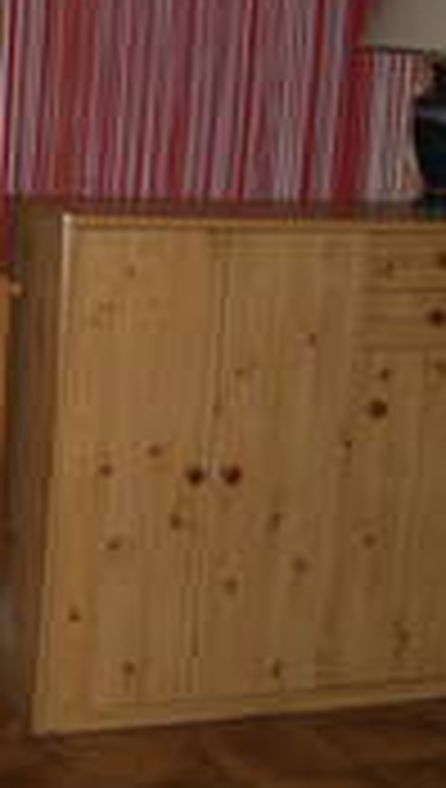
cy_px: 293
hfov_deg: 13.6
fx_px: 1779
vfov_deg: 24.9
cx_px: -171
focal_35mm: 85
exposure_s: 1/60
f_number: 2.7
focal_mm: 6.2
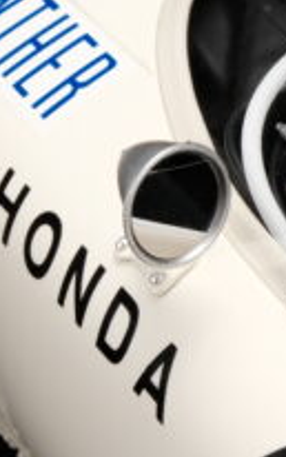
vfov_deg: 8.0
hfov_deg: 4.9
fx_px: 3275
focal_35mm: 263
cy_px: 238
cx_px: 548
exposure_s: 1/160
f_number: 20
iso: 200
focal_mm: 55
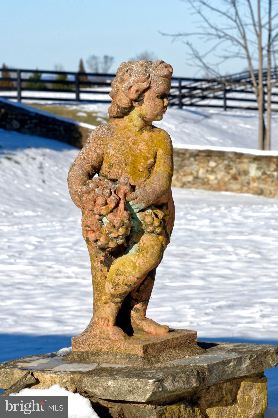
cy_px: 209
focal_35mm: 100
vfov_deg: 20.4
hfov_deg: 13.7
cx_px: 139
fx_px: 1158
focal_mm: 100
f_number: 14
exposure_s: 1/320
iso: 320
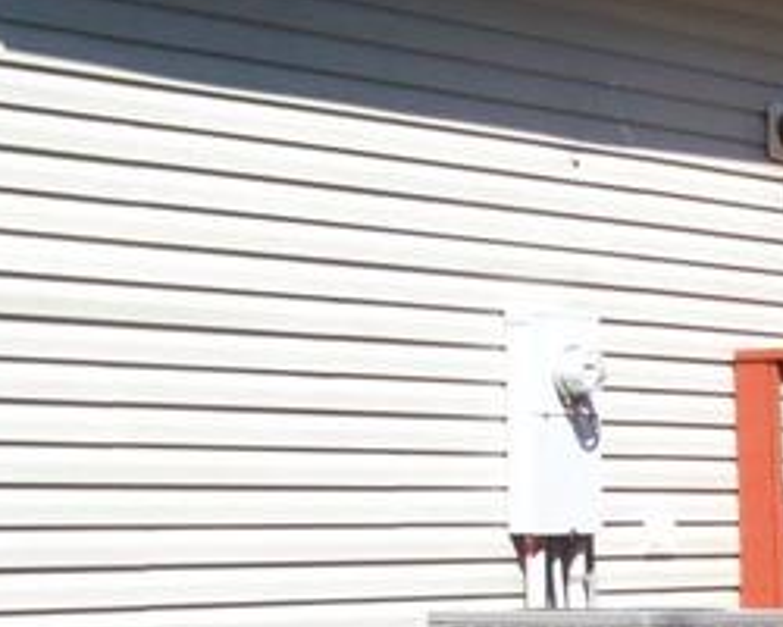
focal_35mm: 144
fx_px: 3337
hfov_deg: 13.2
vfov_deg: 10.7
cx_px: 764
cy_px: 533
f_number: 2.8
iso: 69
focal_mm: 5.85
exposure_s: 1/640
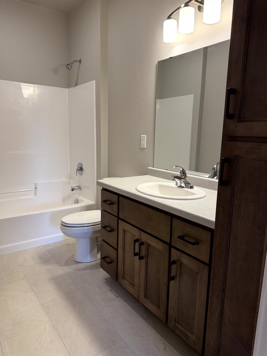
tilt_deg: -9.5
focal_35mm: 24
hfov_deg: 56.8
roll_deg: -2.5
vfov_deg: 71.6
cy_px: 178
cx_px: 134
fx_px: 247
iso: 125
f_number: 1.78
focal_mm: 6.76
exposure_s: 1/120
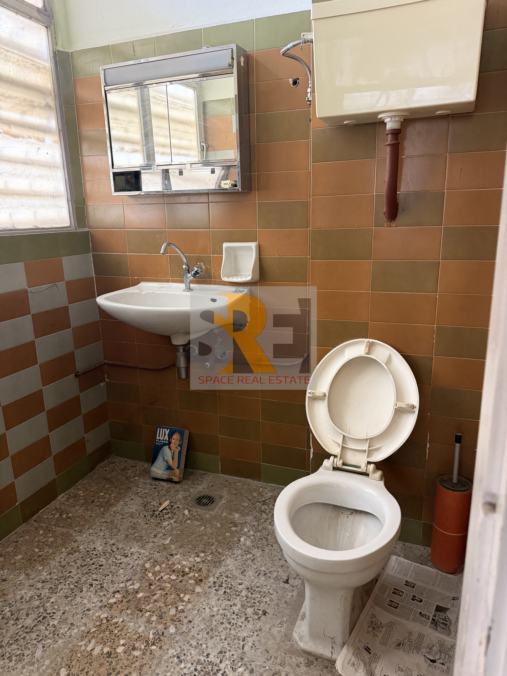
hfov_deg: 56.8
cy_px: 338
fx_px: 469
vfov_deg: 71.6
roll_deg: +1.3
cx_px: 254
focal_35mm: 24
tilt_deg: -14.3
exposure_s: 1/60
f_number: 1.78
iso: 400
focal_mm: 6.76
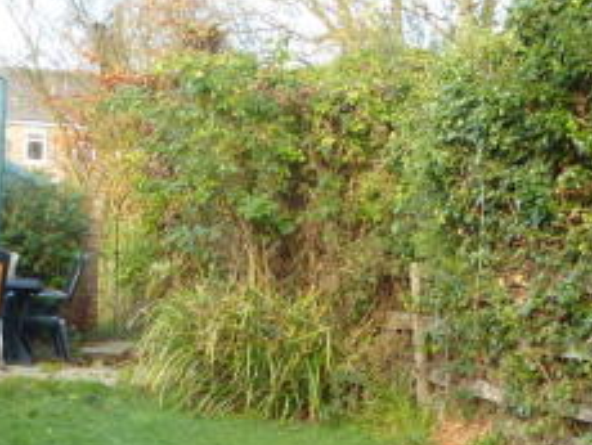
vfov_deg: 19.0
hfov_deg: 25.6
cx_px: 246
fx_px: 1301
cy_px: 426
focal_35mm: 76
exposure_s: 1/60
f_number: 3.5
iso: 100
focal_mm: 5.4
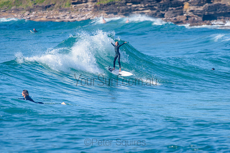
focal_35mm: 613
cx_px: 134
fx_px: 3916
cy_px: 64
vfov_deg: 2.2
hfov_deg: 3.4
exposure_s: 1/2000
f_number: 5.6
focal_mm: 500
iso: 320
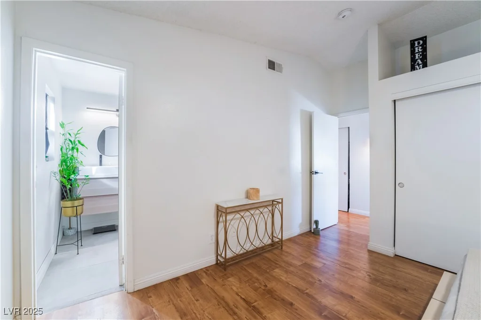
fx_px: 196
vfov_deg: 78.4
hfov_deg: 101.5
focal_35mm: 15
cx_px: 240
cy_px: 160
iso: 640
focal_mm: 14.7
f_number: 13
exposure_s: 1/2
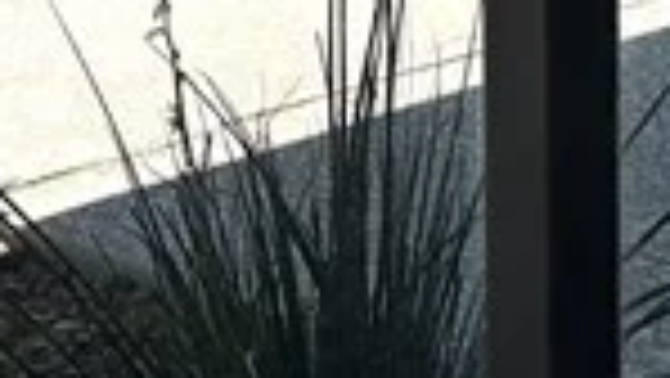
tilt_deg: +3.1
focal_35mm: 180
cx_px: 751
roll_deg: +0.9
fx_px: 3200
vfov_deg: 5.8
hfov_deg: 11.8
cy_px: -1094
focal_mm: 6.86
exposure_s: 1/5848
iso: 80
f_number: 1.78
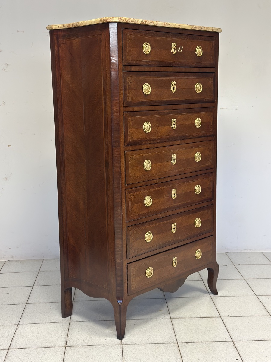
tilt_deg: -9.8
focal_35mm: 48
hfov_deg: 30.3
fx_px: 501
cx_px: 136
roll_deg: +0.6
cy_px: 181
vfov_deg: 39.7
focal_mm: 6.86
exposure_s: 1/50
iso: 125
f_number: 1.78
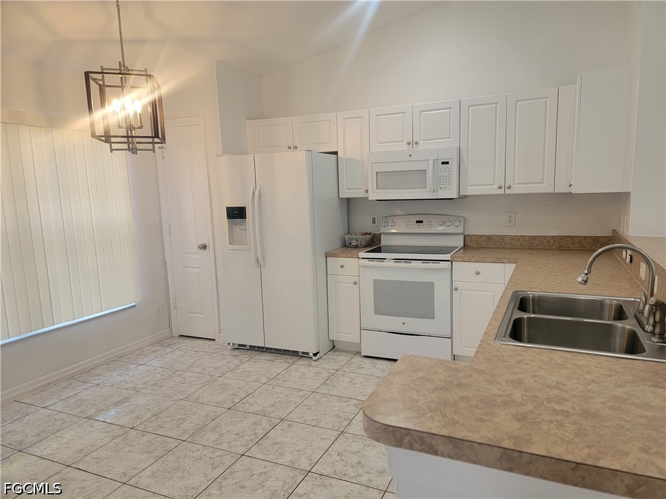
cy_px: 250
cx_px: 333
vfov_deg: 56.8
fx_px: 462
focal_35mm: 24
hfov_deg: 71.6
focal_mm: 6.7
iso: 200
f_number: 1.8
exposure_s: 1/120
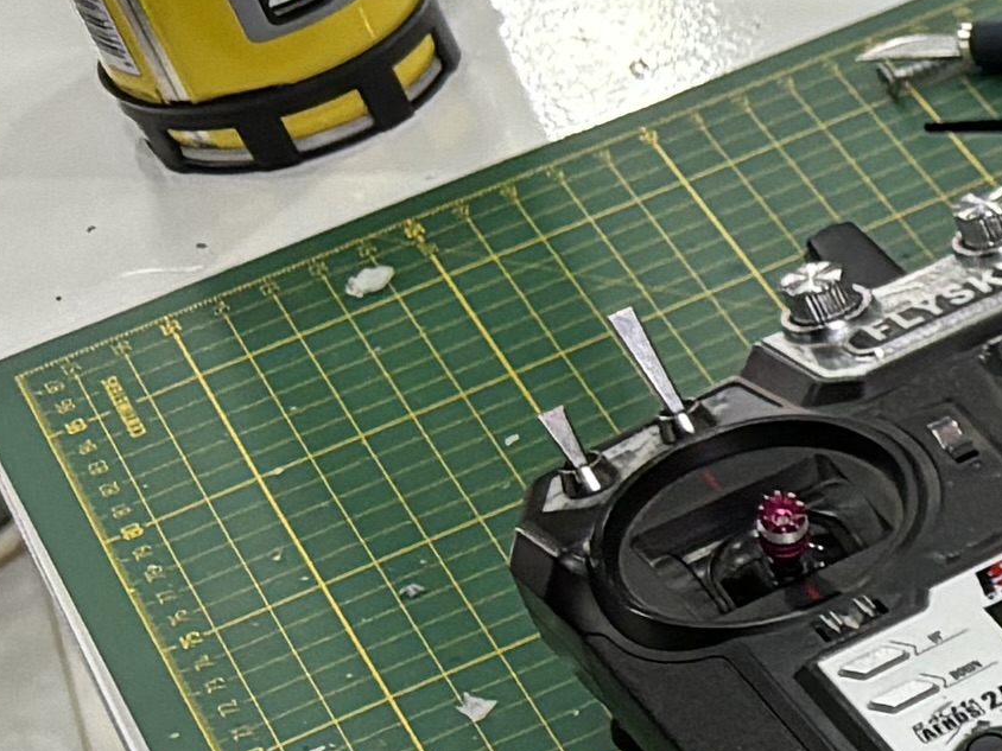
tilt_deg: -41.5
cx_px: 3317
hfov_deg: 8.6
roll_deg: +7.2
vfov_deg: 8.3
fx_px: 5095
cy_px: 897
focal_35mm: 176
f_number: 1.6
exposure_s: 1/83
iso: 100
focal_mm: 5.96
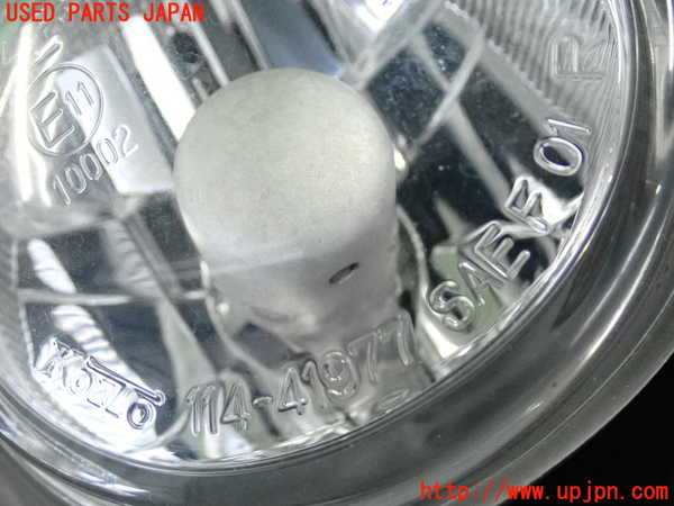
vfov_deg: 25.2
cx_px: 337
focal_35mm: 58
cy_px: 253
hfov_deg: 33.2
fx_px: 1129
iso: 2000
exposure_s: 1/125
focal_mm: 10.35
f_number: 3.5
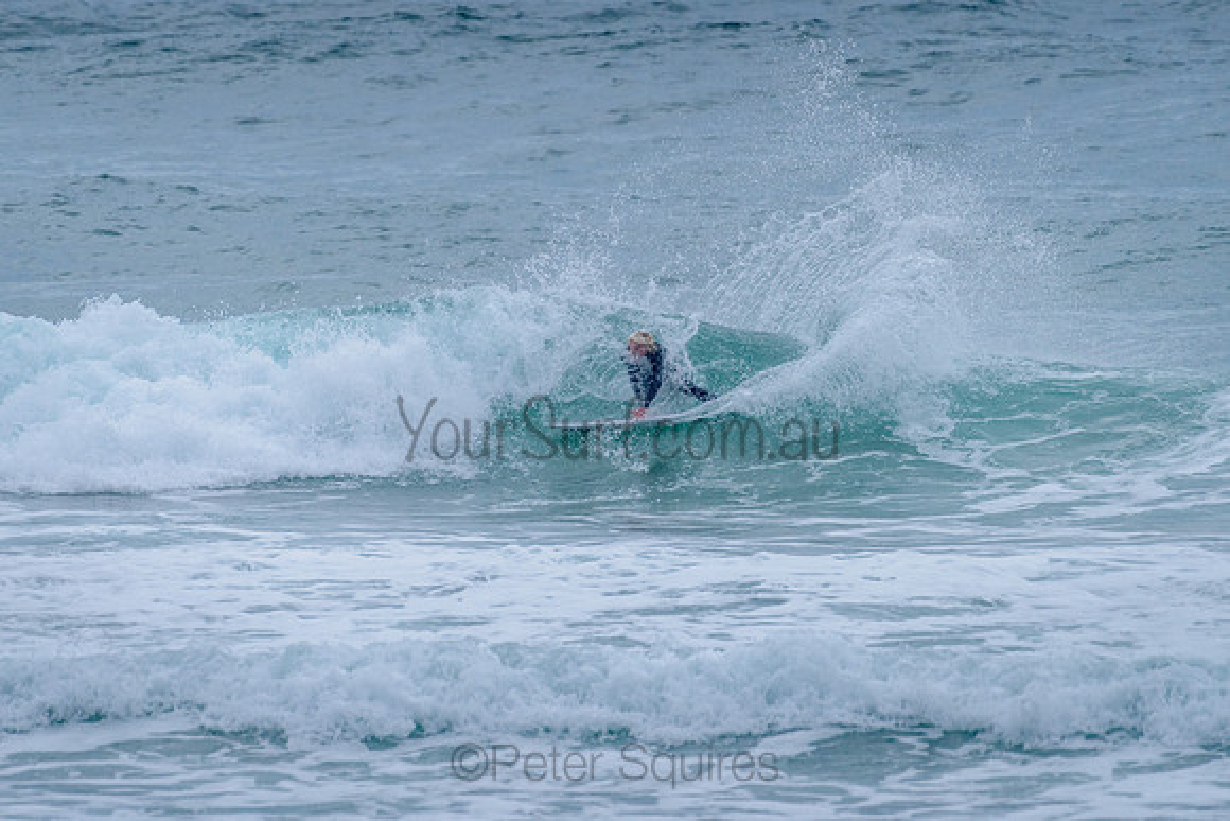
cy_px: 319
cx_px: 617
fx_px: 20940
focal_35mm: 613
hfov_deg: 3.4
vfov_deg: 2.2
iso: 1400
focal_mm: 500
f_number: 5.6
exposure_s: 1/2000
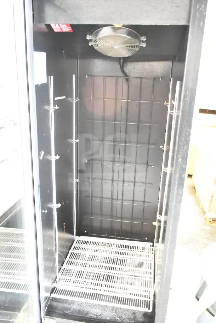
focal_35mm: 32
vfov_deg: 59.5
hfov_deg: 41.7
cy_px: 162
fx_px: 283
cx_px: 108
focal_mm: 21
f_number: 3.8
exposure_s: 1/30
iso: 9000
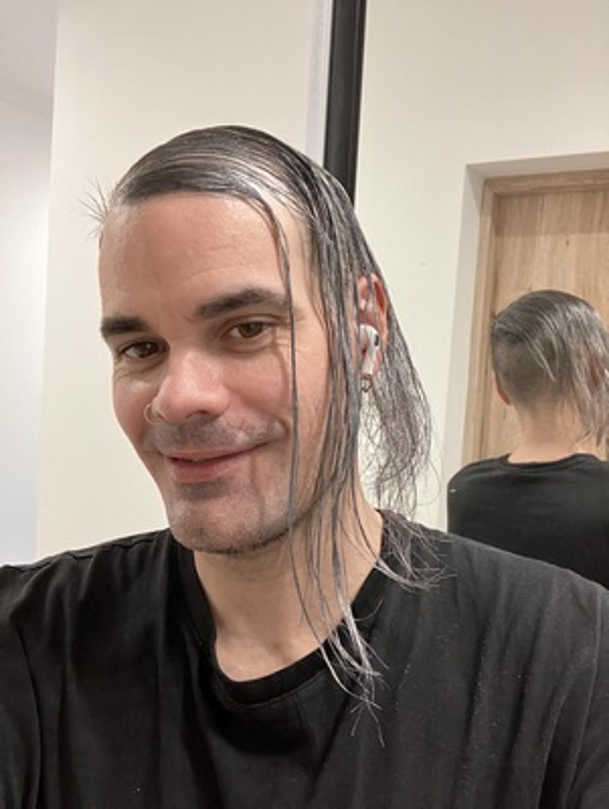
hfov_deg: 44.2
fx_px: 749
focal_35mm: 32
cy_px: 404
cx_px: 304
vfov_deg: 56.8
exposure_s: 1/60
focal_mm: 2.87
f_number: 2.2
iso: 250
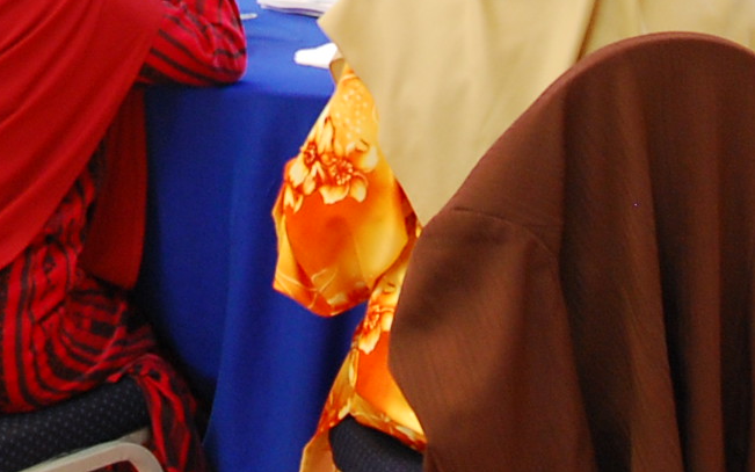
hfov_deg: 13.8
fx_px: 3087
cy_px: -420
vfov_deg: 8.4
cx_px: 112
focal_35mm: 150
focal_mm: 22
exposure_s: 1/100
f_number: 4
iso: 400
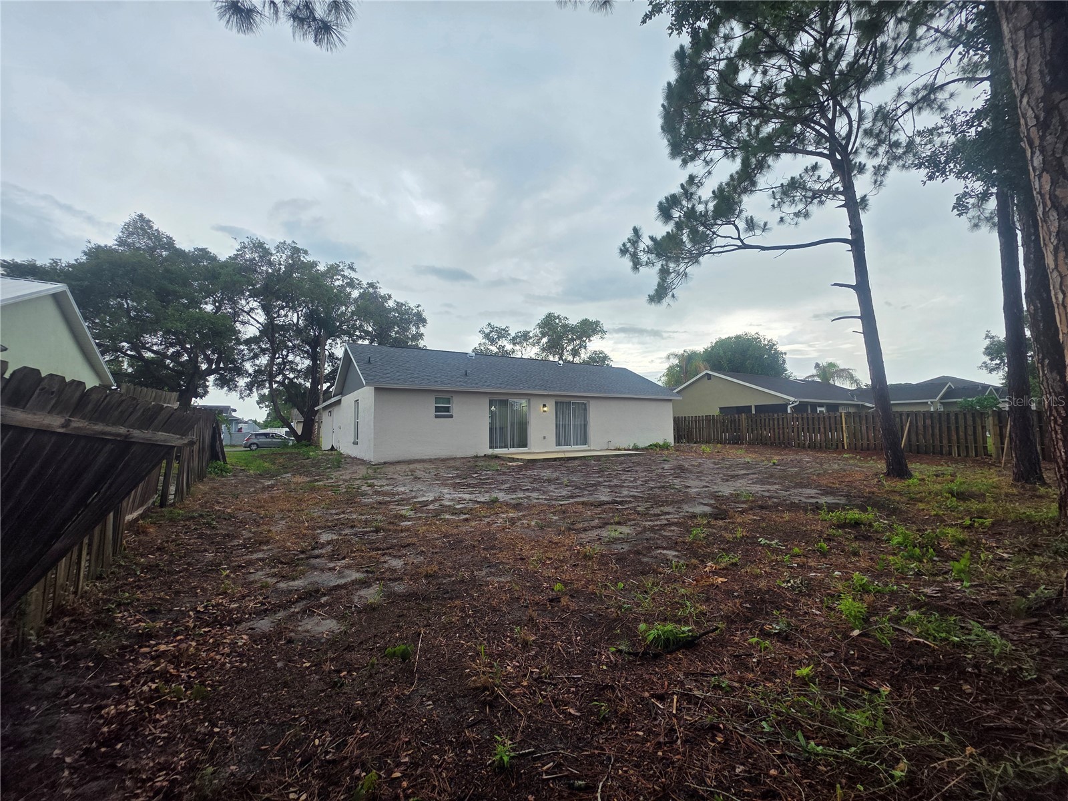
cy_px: 400
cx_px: 534
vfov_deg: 89.9
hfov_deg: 106.2
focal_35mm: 13
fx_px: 401
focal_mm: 2.2
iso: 40
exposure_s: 1/410
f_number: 1.9
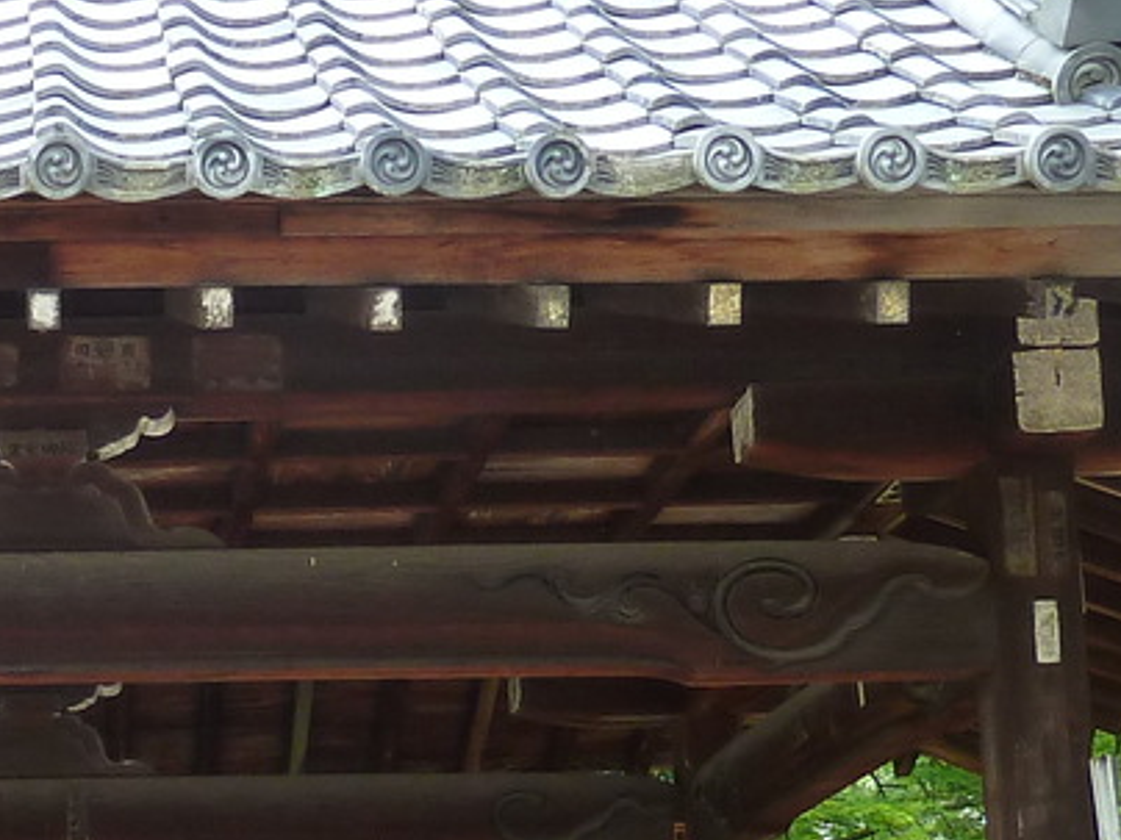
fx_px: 3206
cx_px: -53
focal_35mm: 99
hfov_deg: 19.2
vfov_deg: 14.7
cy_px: 868
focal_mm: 4.1
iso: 125
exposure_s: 1/50
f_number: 3.3
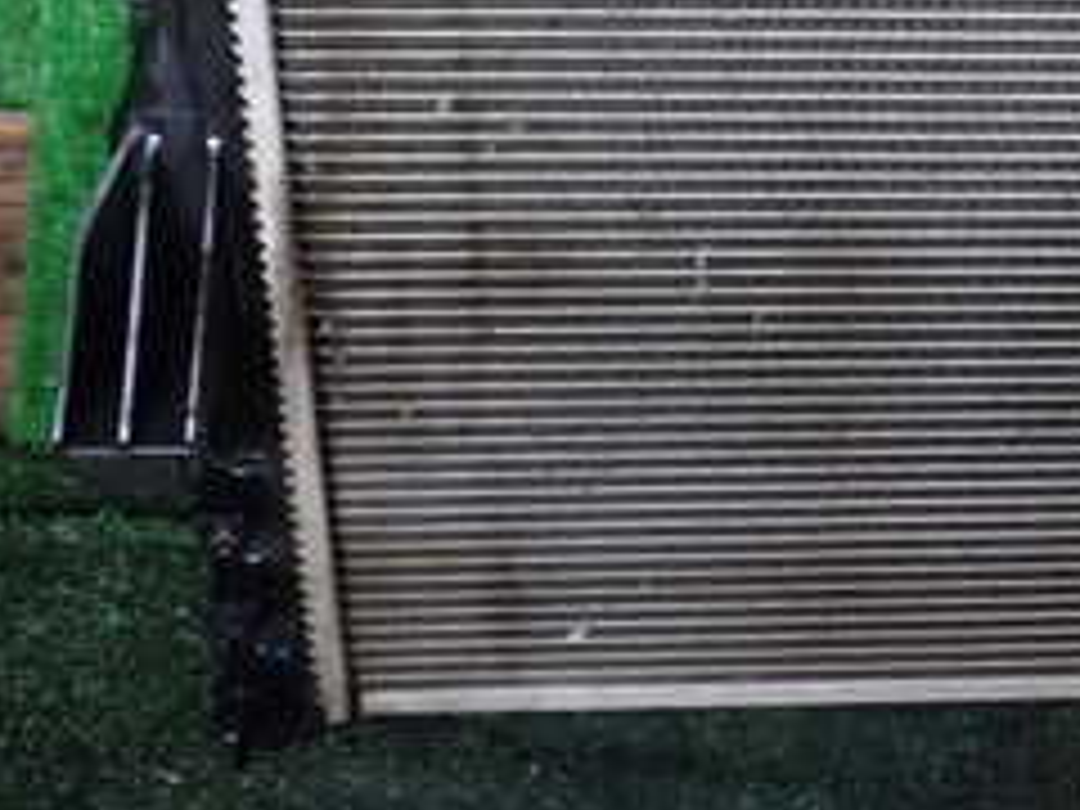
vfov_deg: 18.5
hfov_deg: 24.7
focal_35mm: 75
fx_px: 2340
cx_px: 1089
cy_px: -184
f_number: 2.3
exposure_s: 1/30
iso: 320
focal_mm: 5.4
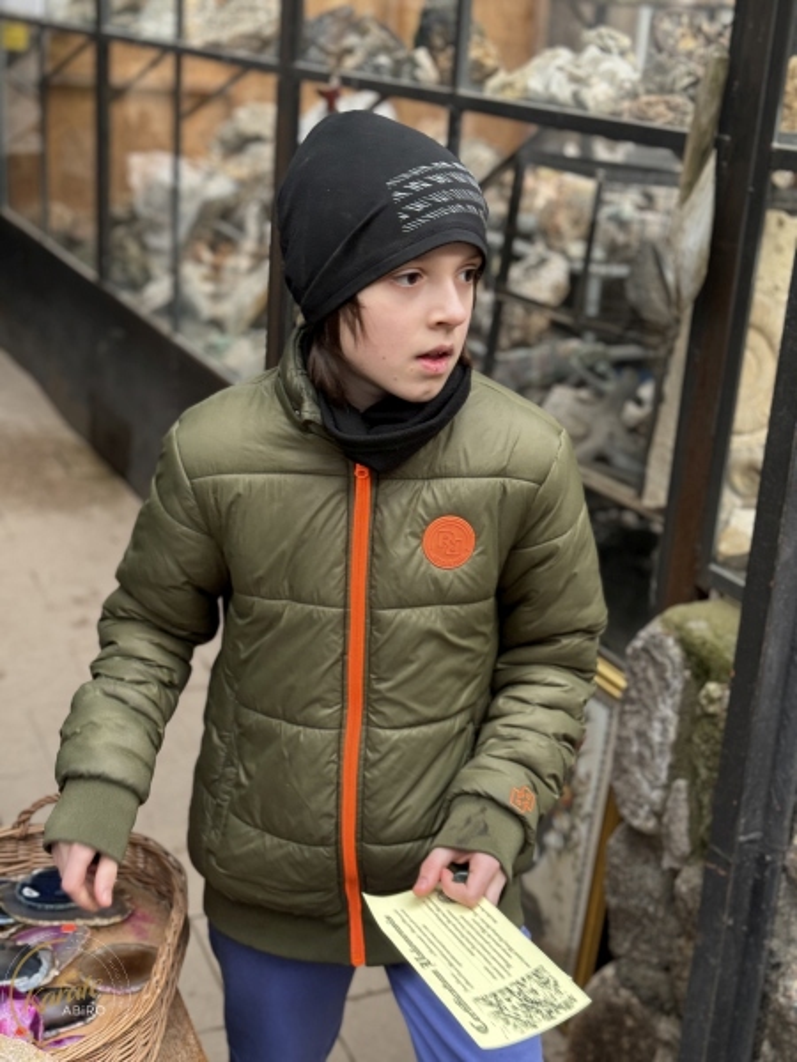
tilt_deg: -19.8
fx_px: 1474
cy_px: 531
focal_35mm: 48
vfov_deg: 39.7
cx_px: 398
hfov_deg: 30.3
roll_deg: -4.4
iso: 125
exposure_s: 1/60
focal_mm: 6.86
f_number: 1.78
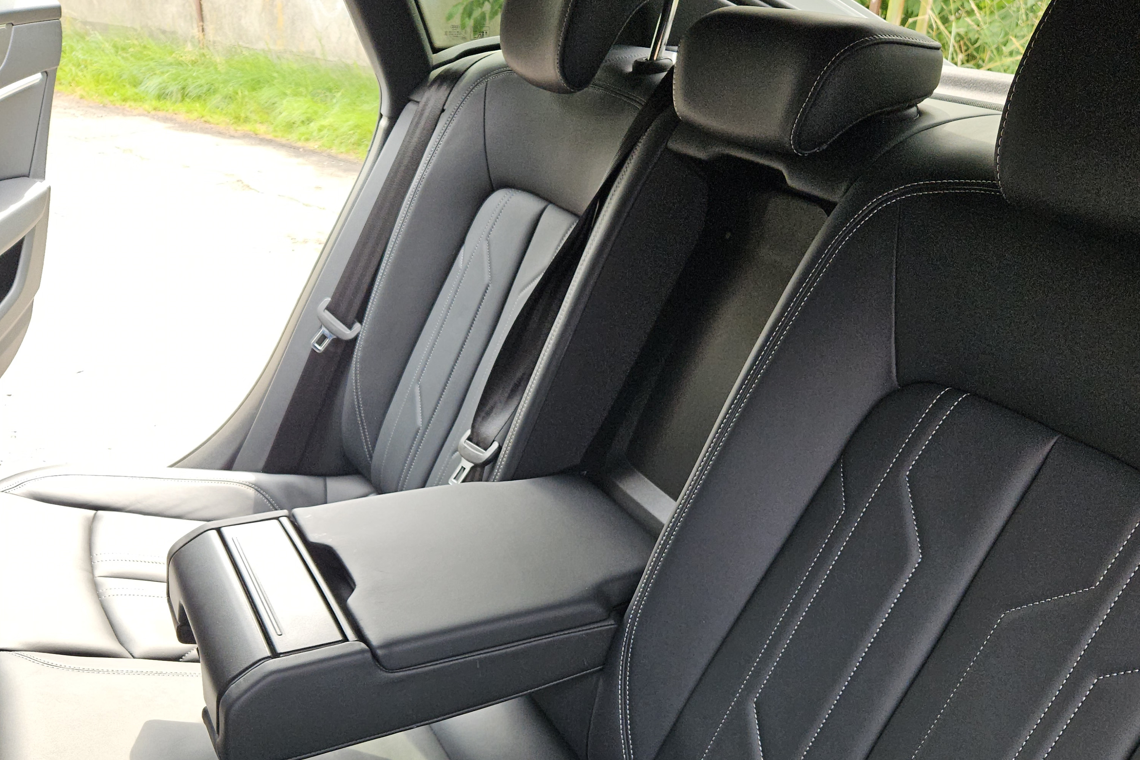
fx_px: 1013
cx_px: 571
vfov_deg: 40.3
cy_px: 542
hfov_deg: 58.7
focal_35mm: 32
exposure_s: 1/180
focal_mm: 5.4
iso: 80
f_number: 1.8
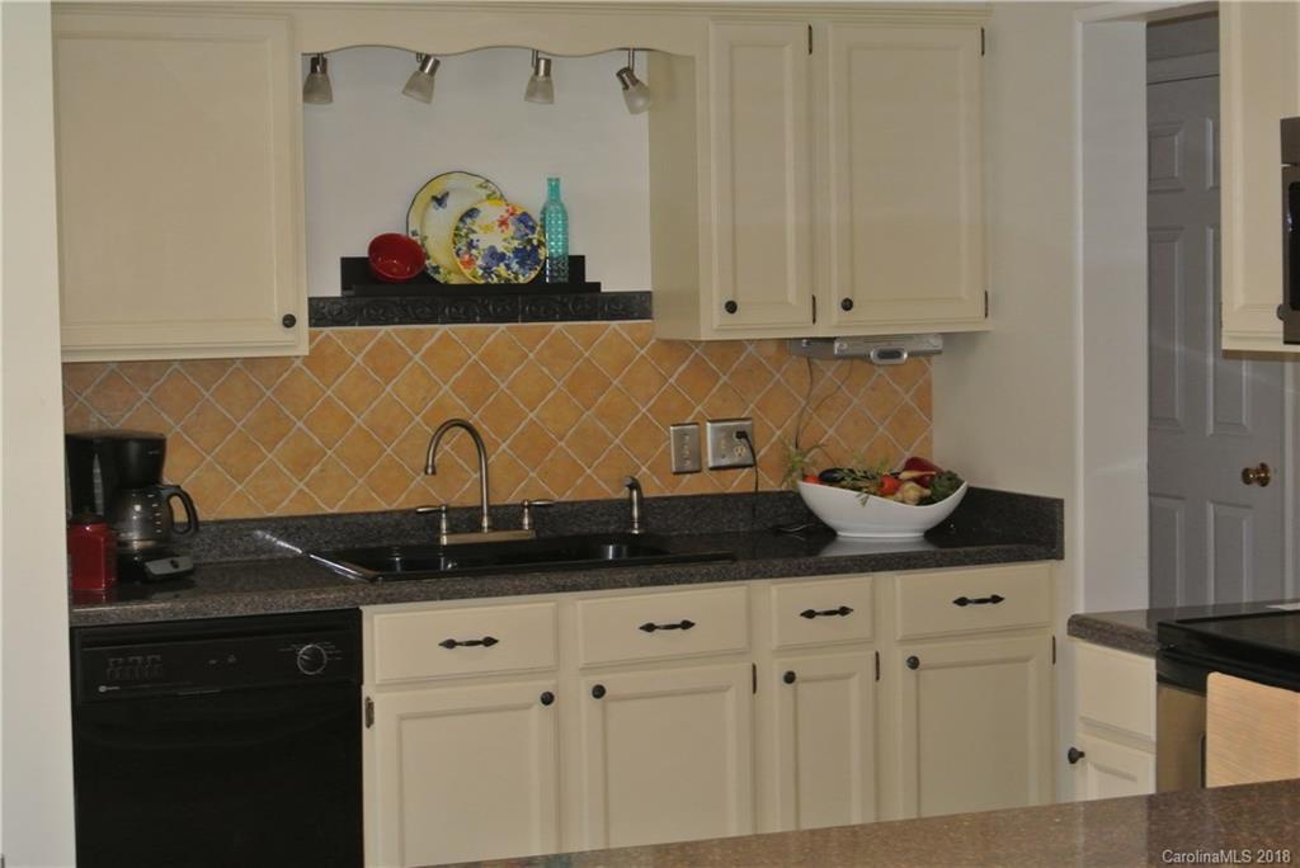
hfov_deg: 28.1
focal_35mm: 72
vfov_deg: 19.0
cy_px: 434
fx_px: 2601
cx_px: 650
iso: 800
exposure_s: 1/60
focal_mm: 26.7
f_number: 5.6
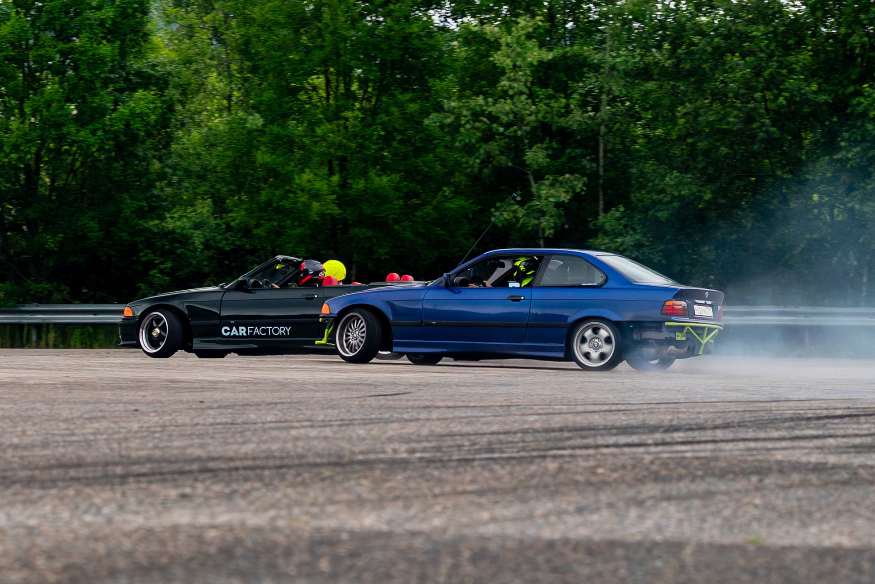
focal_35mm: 261
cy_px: 245
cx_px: 641
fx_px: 6333
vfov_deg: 5.3
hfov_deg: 7.9
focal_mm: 85
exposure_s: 1/250
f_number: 3.5
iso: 640
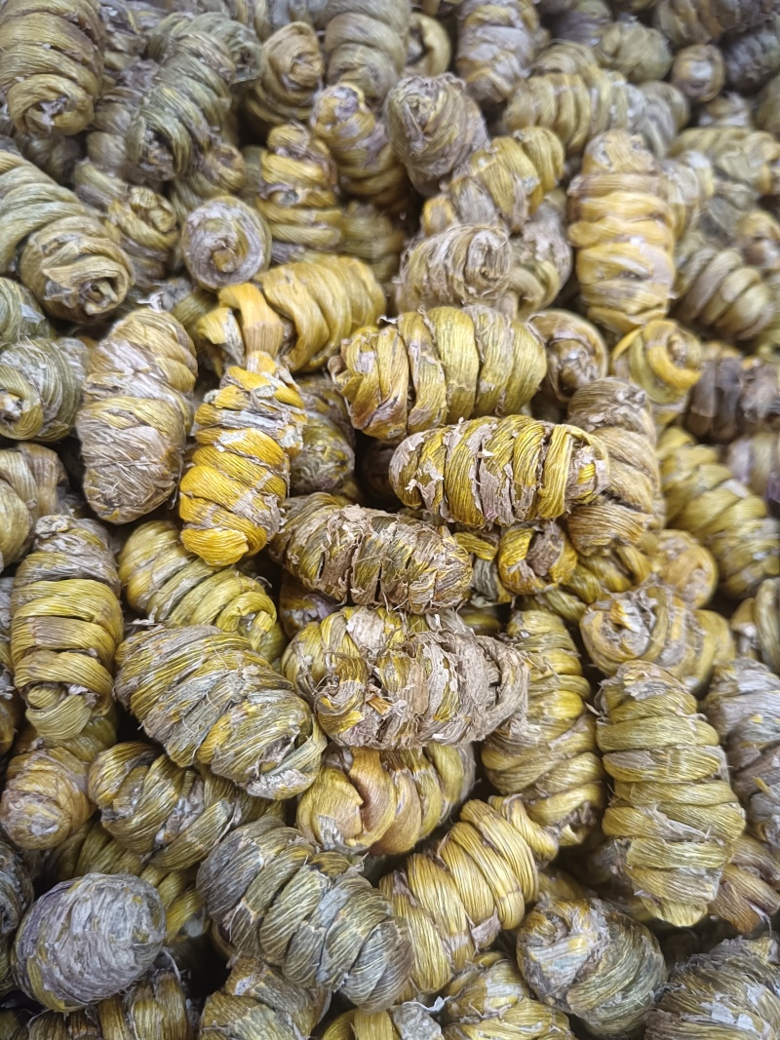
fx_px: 811
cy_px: 520
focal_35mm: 27
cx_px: 390
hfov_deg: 51.3
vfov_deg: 65.3
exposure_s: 1/50
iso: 835
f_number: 1.9
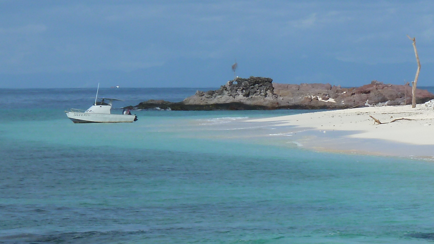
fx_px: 3268
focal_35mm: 284
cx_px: 418
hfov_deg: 7.6
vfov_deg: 4.3
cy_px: 142
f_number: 5.6
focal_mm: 19.5
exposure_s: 1/640
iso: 80
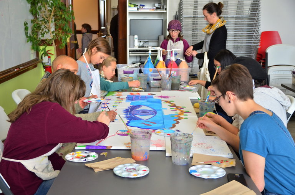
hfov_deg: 39.0
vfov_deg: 26.3
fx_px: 417
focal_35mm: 51
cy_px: 98
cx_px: 148
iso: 360
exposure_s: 1/80
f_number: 4.5
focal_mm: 34
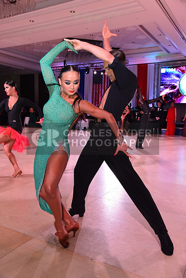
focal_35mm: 32
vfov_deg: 58.7
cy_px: 139
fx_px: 248
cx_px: 93
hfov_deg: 41.1
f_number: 5.6
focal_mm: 32
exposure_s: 1/320
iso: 2500
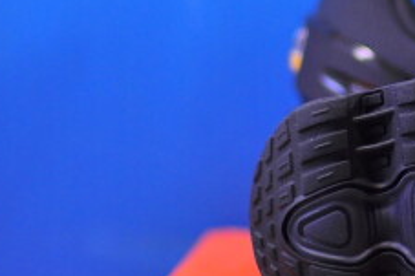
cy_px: -47
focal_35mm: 264
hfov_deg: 7.6
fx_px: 3041
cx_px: 704
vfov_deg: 5.2
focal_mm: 50
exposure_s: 1/320
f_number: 2
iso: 250
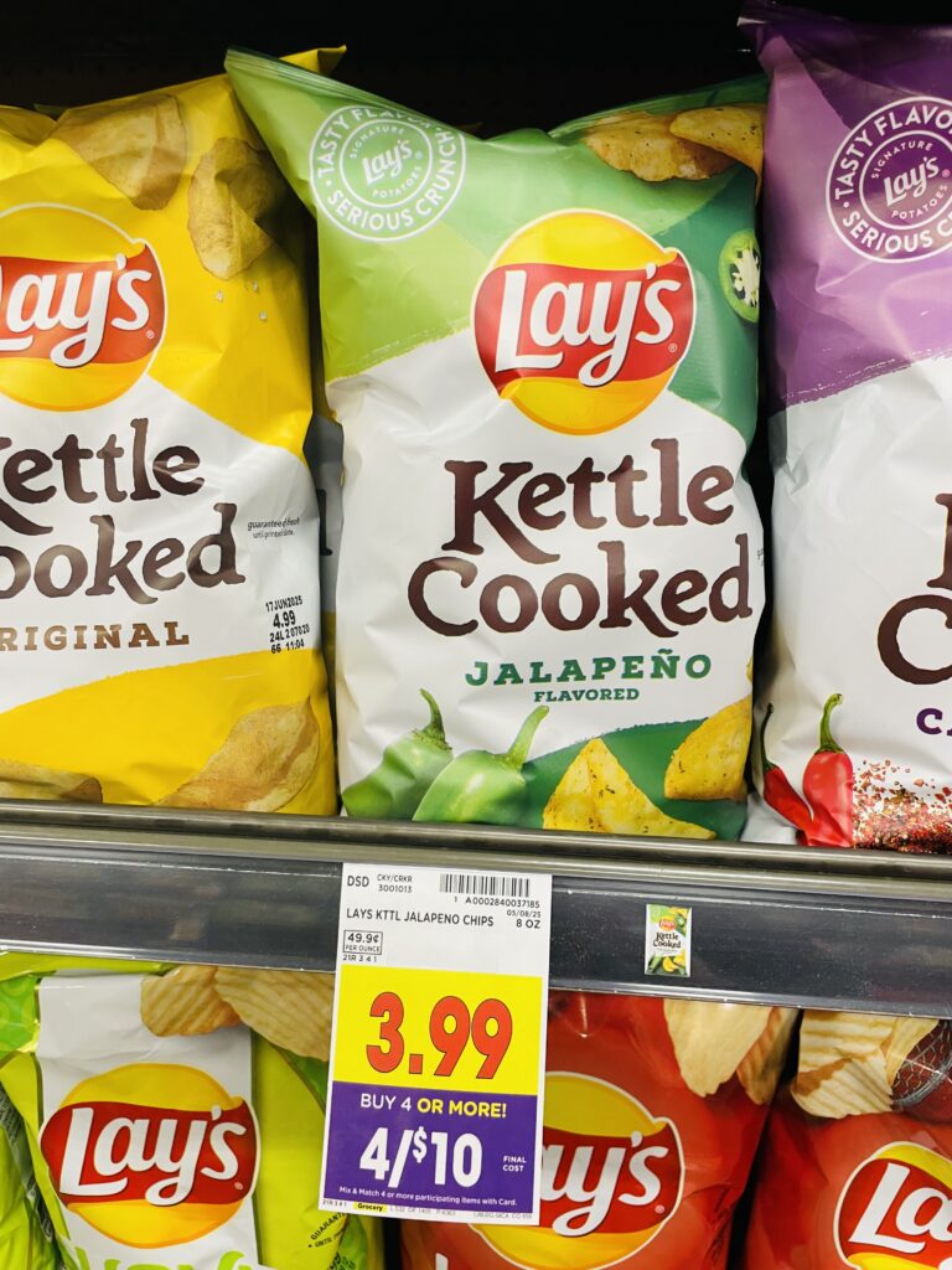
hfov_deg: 53.1
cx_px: 476
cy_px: 635
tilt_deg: -22.8
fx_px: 953
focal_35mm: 26
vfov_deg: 67.3
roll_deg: -1.3
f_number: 1.6
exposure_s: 1/60
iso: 80
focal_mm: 4.2
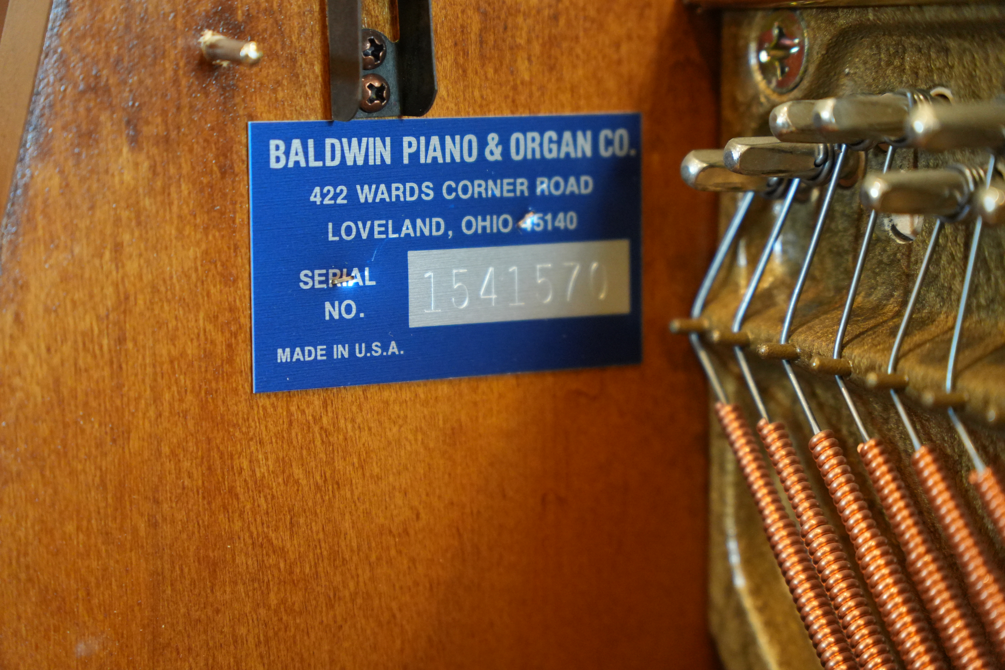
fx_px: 2930
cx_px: 502
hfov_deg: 19.5
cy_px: 335
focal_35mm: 105
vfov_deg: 13.0
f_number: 2.8
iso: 3200
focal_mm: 70
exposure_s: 1/125
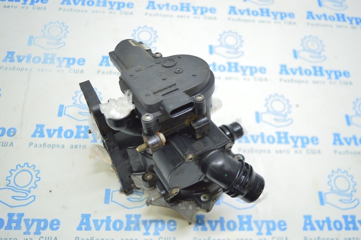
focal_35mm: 30
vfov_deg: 43.5
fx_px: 301
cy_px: 120
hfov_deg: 62.0
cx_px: 180
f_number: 3.8
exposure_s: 1/40
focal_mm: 20
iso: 400
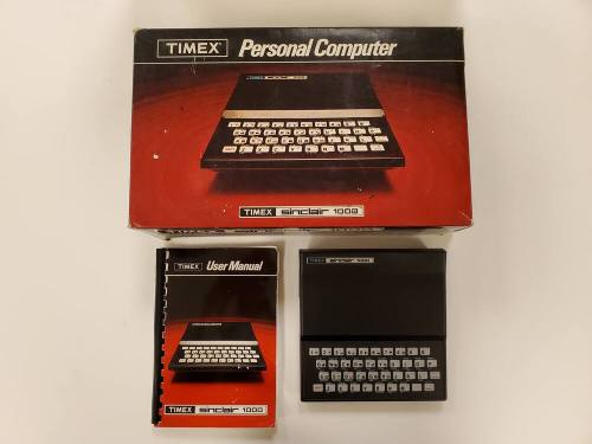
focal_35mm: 26
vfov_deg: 53.1
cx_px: 296
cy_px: 222
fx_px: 445
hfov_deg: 67.3
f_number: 2.4
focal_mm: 4.3
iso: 250
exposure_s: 1/60
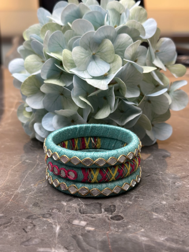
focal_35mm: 48
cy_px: 126
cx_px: 94
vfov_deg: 39.7
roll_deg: -0.8
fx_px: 349
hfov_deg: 30.3
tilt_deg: -17.0
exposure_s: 1/50
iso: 80
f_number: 1.78
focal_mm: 6.86
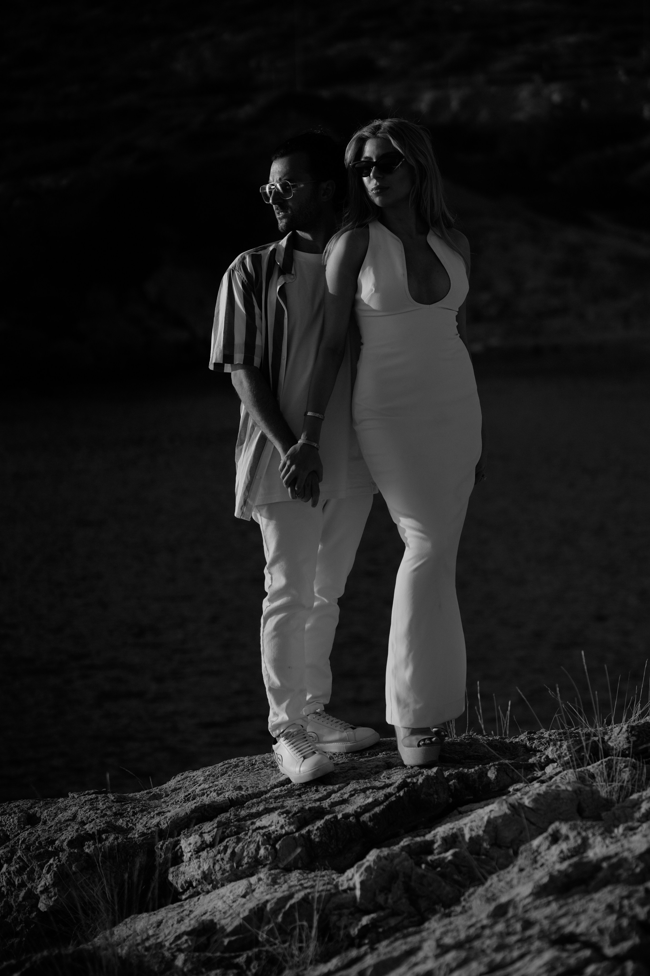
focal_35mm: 100
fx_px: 2708
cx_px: 325
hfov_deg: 13.7
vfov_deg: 20.4
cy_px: 488
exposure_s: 1/5000
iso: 100
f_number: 3.5
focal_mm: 100
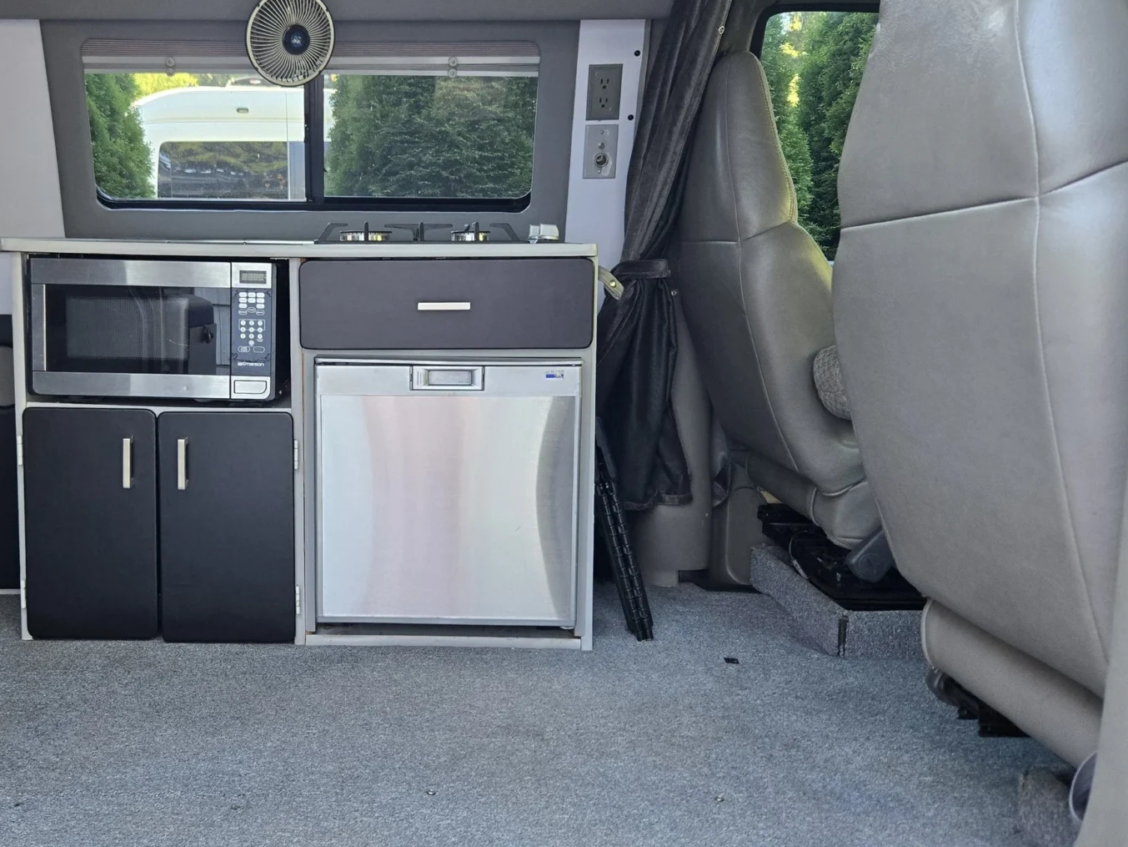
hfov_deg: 52.8
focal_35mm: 34
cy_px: 381
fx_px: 1108
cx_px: 368
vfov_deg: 41.7
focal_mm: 5.4
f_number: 1.8
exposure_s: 1/120
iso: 160
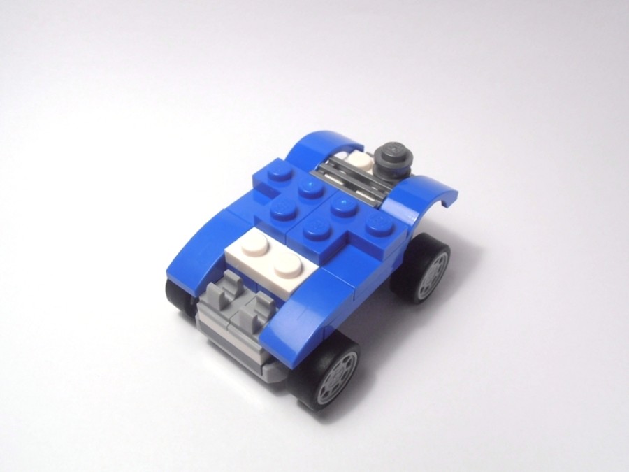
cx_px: 314
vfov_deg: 38.7
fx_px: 672
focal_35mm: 37
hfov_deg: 50.1
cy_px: 236
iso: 80
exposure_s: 1/80
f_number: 3.9
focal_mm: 6.61
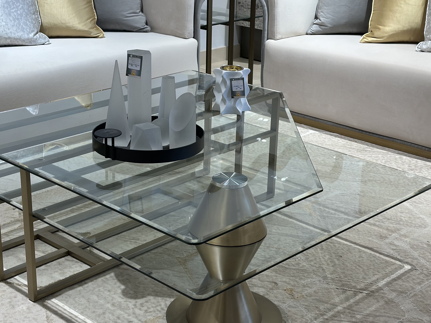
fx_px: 784
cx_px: 189
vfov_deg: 23.3
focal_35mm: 63
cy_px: 181
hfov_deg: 30.7
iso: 80
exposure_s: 1/169
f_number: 1.78
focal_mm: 6.86
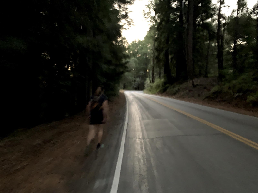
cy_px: 96
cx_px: 129
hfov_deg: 67.3
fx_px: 194
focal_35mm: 26
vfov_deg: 53.1
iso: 800
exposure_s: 1/4
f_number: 1.8
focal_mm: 4.25
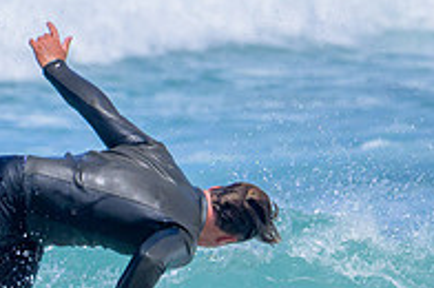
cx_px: 211
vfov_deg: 0.9
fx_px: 18583
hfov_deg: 1.3
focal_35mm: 1544
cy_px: 395
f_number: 11
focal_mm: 470
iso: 720
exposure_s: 1/2000
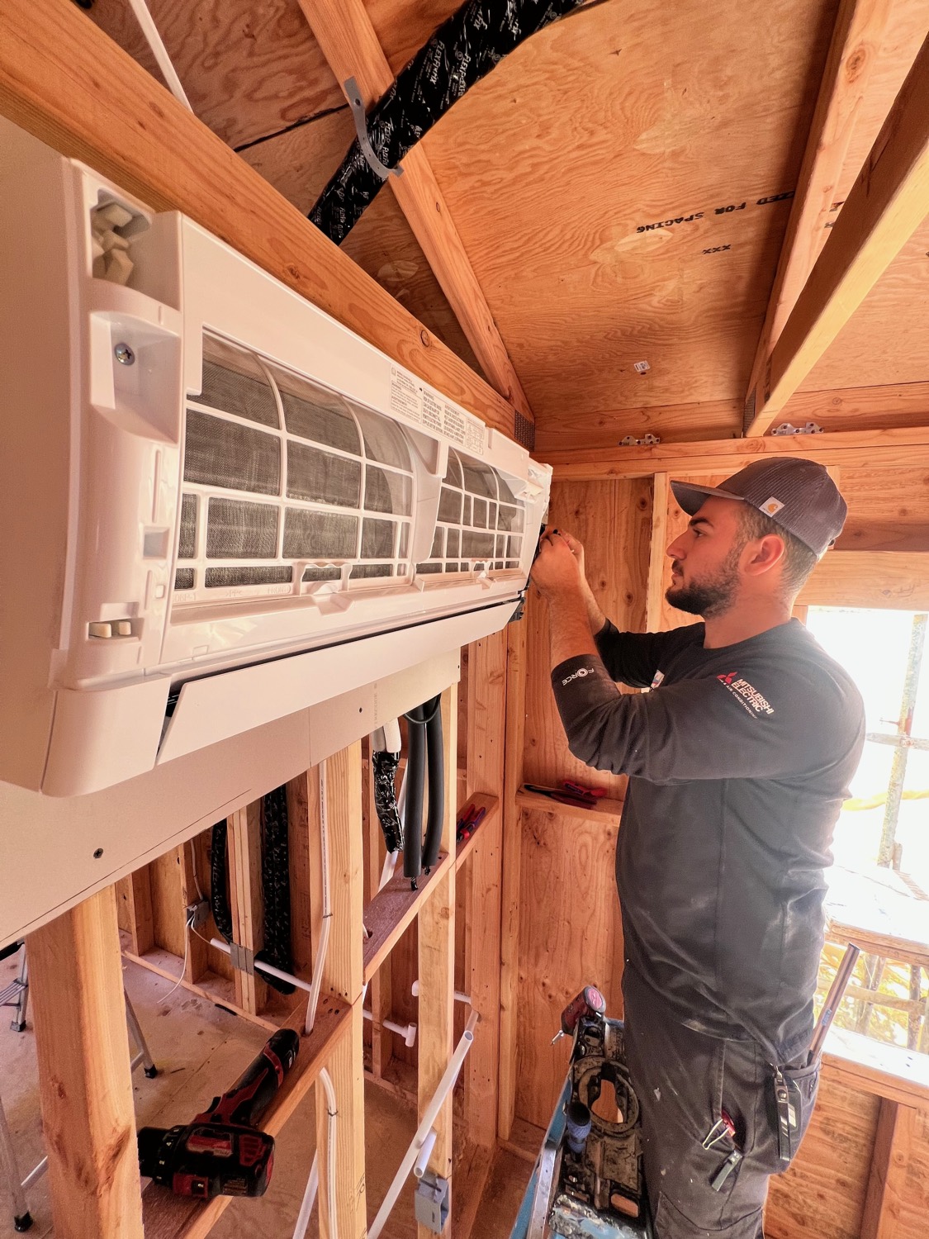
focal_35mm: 13
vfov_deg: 106.2
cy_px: 620
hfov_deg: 89.9
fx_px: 465
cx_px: 464
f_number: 1.8
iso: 80
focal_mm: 1.57
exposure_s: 1/99
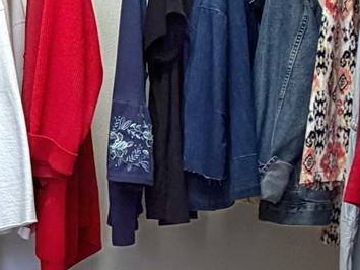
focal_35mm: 63
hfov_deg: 28.3
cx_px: -24
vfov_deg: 23.2
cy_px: 164
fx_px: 655
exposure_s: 1/60
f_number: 2.2
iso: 400
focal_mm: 2.22
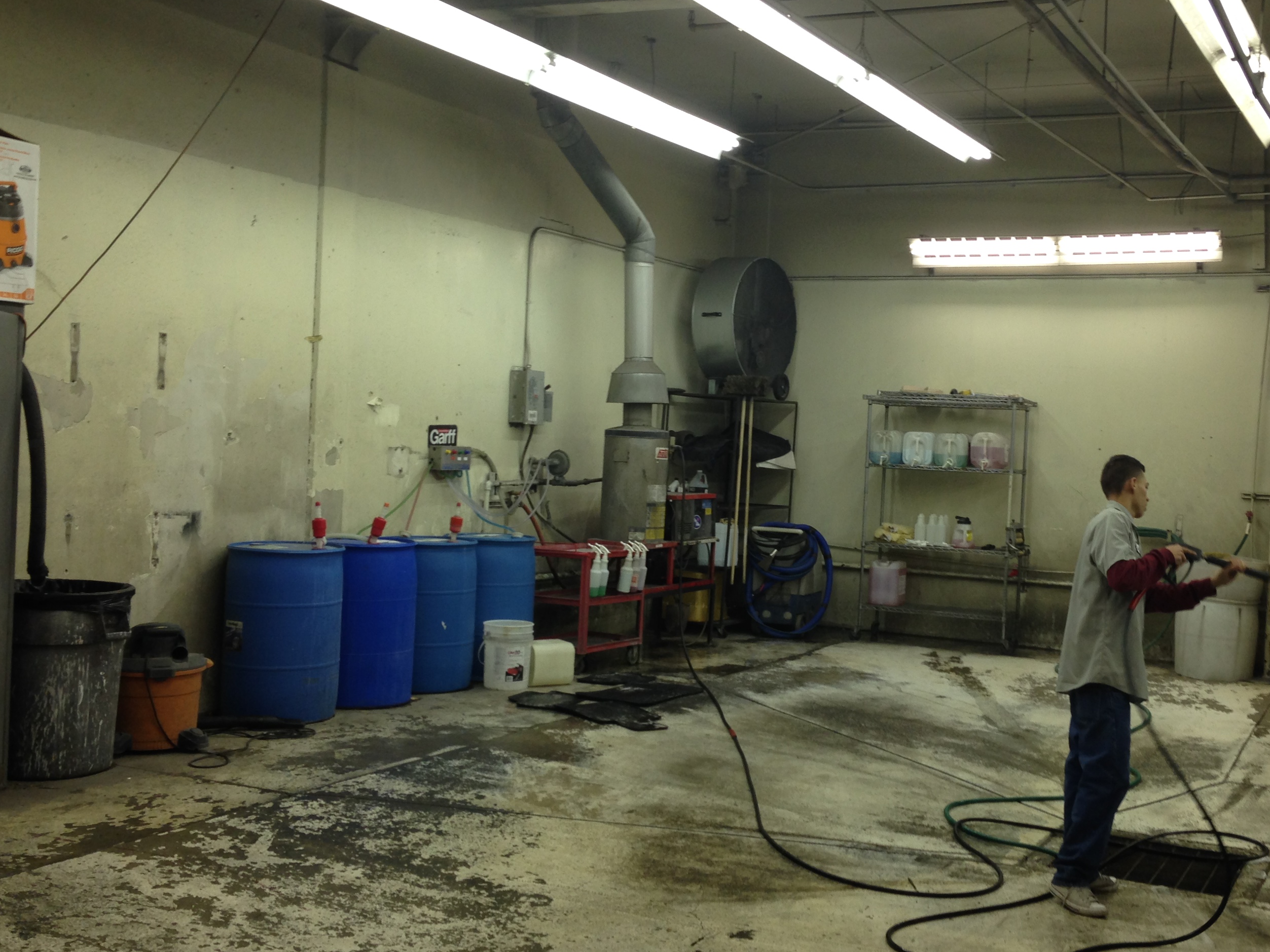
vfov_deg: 33.6
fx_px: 1578
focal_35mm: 43
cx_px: 750
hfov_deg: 43.7
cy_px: 462
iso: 50
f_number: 2.4
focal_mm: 4.12
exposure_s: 1/30
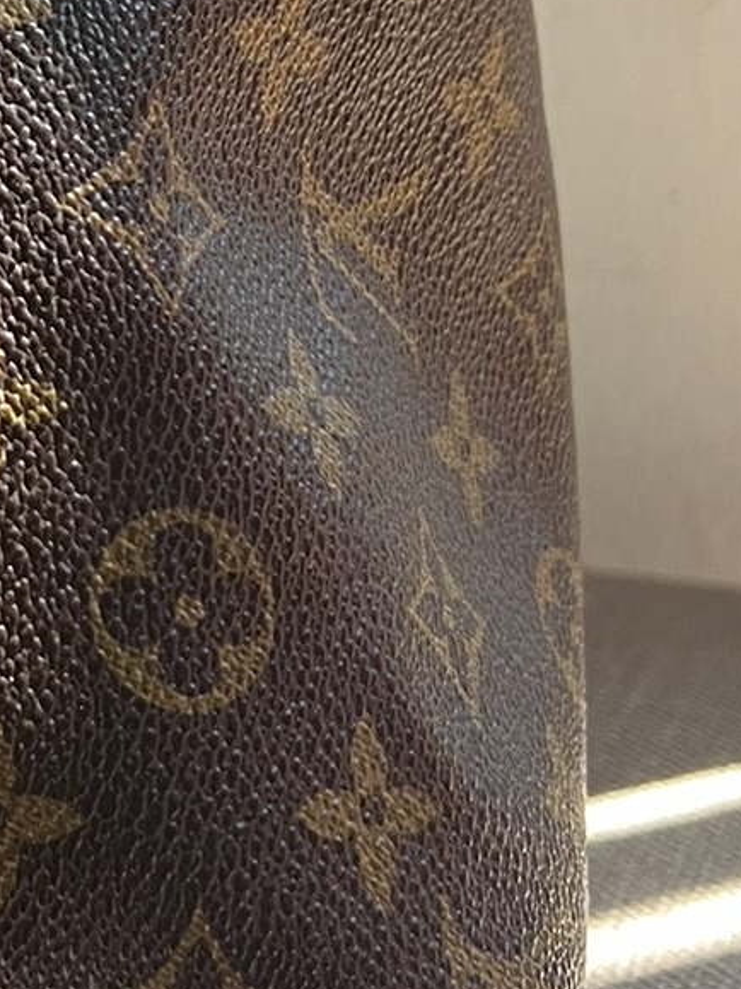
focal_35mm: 92
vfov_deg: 21.0
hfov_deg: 15.4
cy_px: 138
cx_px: -179
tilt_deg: -9.3
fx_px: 2627
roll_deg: +1.1
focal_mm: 5.7
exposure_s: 1/66
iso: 125
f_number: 1.5
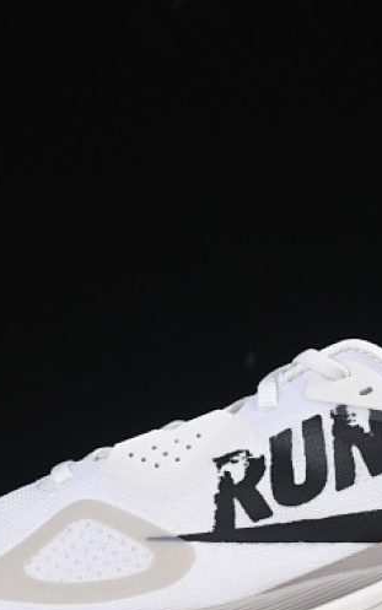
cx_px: 254
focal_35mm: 166
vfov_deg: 12.6
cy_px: 441
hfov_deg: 7.9
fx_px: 2763
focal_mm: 50
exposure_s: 1/80
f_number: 8
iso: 160
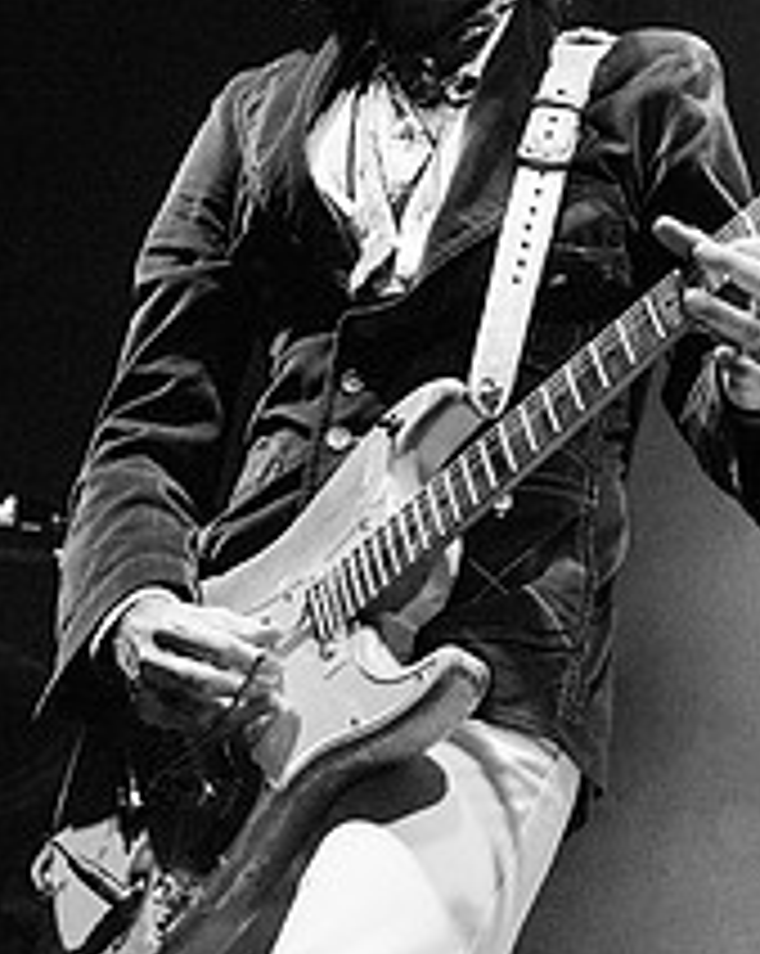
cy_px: 250
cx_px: 787
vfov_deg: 21.1
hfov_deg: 16.6
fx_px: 2536
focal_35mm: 90
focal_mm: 35
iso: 2500
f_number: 3.2
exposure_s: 1/250
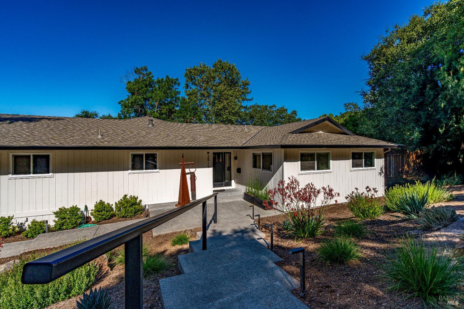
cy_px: 154
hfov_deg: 96.7
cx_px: 232
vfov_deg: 73.7
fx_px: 206
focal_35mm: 16
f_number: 11
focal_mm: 16
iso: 320
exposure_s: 1/640
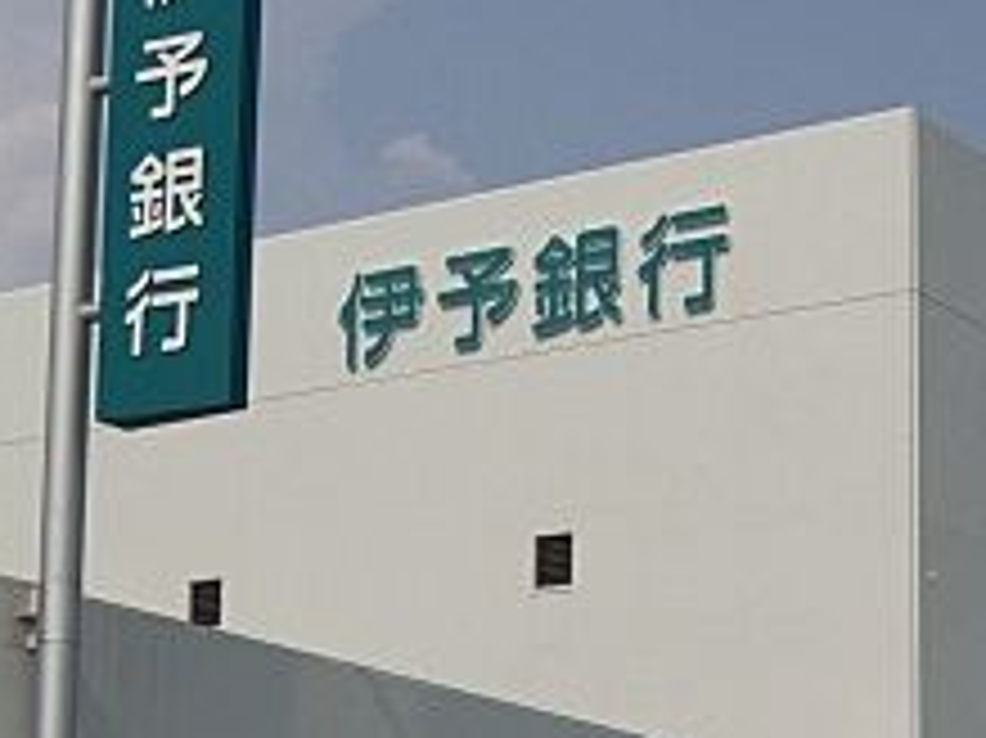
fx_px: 3160
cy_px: 752
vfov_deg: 13.1
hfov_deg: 17.7
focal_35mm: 111
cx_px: 554
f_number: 8
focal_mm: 7.9
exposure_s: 1/400
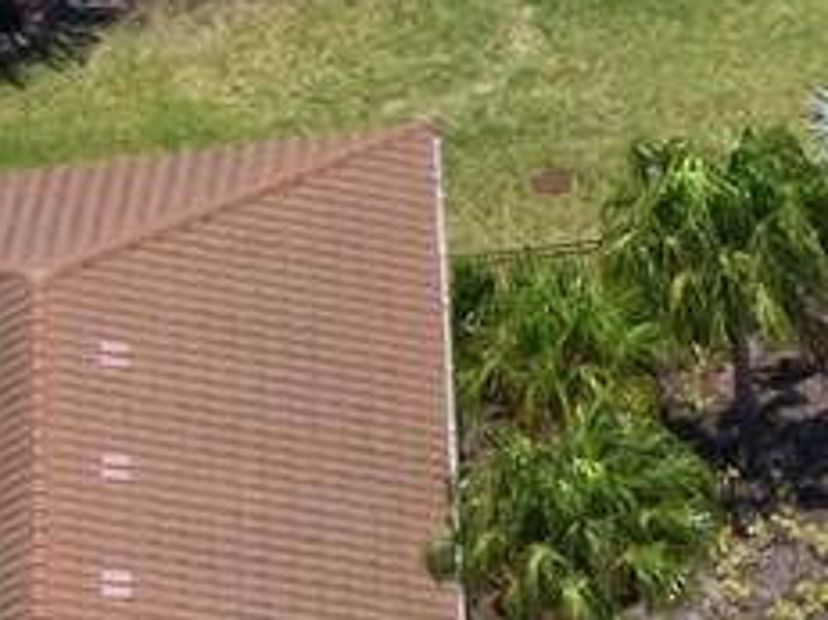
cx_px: 2405
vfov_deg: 4.5
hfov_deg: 5.7
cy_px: 1084
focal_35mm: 326
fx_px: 7794
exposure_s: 1/1250
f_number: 3.8
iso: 100
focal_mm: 8.42
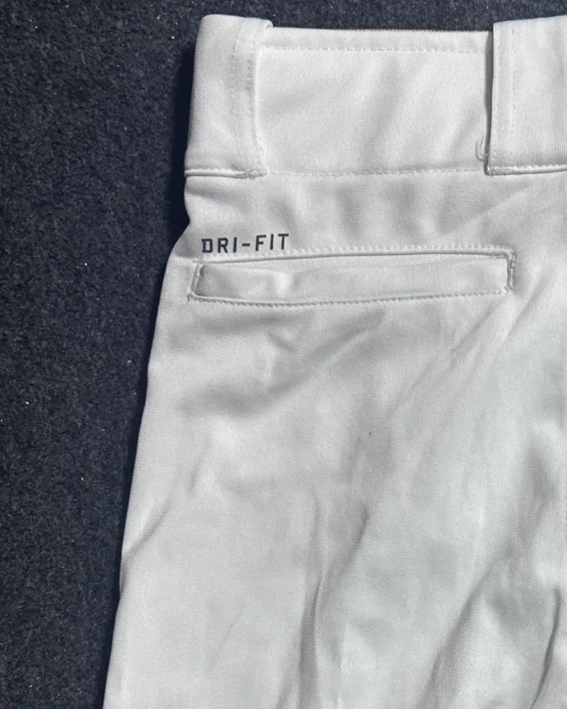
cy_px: 582
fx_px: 1342
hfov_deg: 22.9
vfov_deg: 28.8
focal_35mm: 64
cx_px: 565
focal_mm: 5.7
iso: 125
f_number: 1.5
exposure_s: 1/100
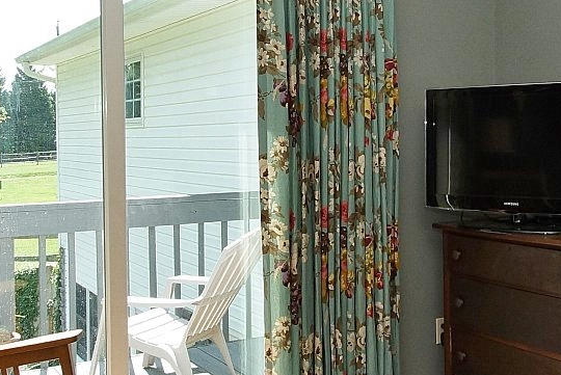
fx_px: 780
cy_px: 134
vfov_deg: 26.9
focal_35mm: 50
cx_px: 360
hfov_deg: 39.2
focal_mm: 10
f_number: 8
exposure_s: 1/125
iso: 400
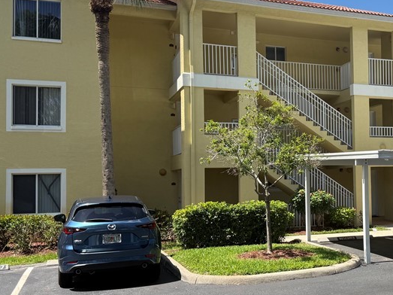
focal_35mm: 47
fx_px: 533
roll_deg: +1.1
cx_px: 330
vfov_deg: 30.9
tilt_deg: +2.3
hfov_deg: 38.5
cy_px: 155
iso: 80
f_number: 1.78
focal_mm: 6.76
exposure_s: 1/3021
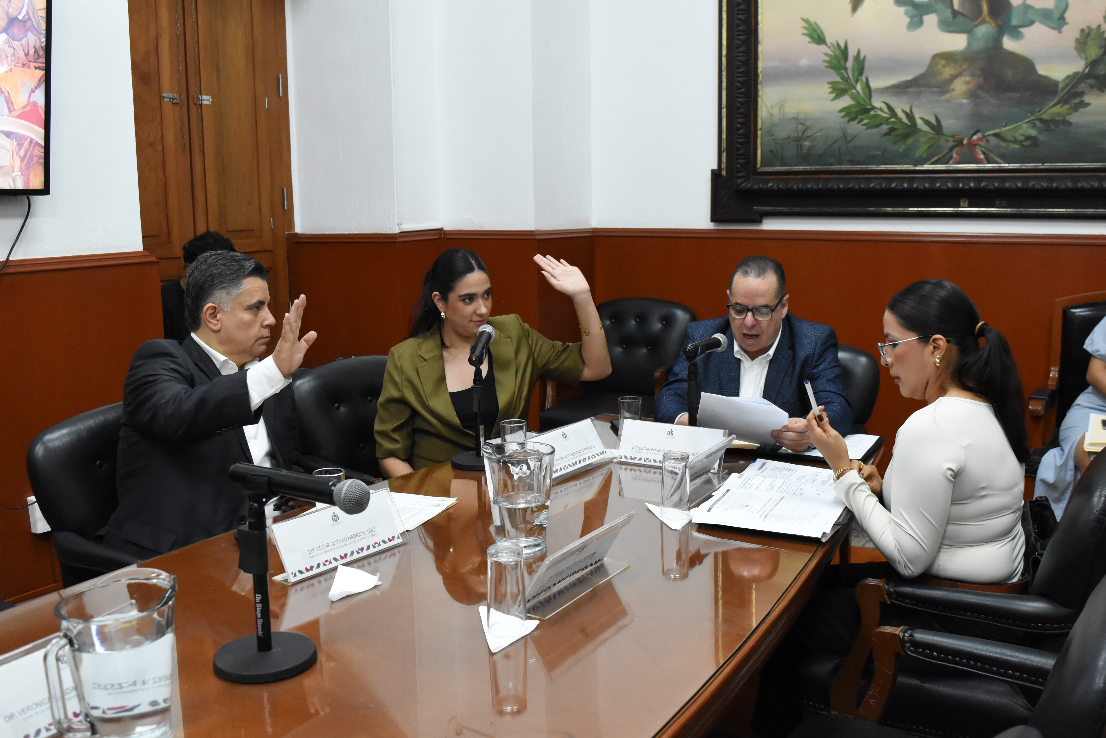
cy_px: 369
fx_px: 1014
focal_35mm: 33
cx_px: 553
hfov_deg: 57.2
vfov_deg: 40.0
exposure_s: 1/100
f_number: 6.3
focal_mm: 22
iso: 3200
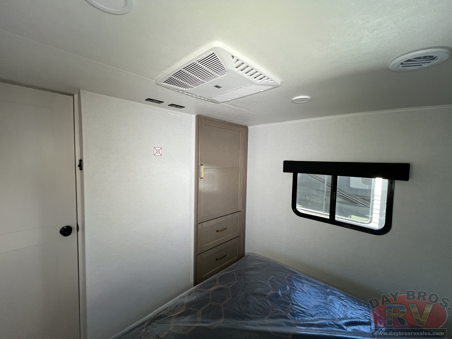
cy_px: 170
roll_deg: -1.1
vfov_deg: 89.9
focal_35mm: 13
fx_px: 170
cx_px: 226
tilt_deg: -5.9
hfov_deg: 106.2
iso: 100
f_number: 1.8
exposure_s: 1/99
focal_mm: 1.57
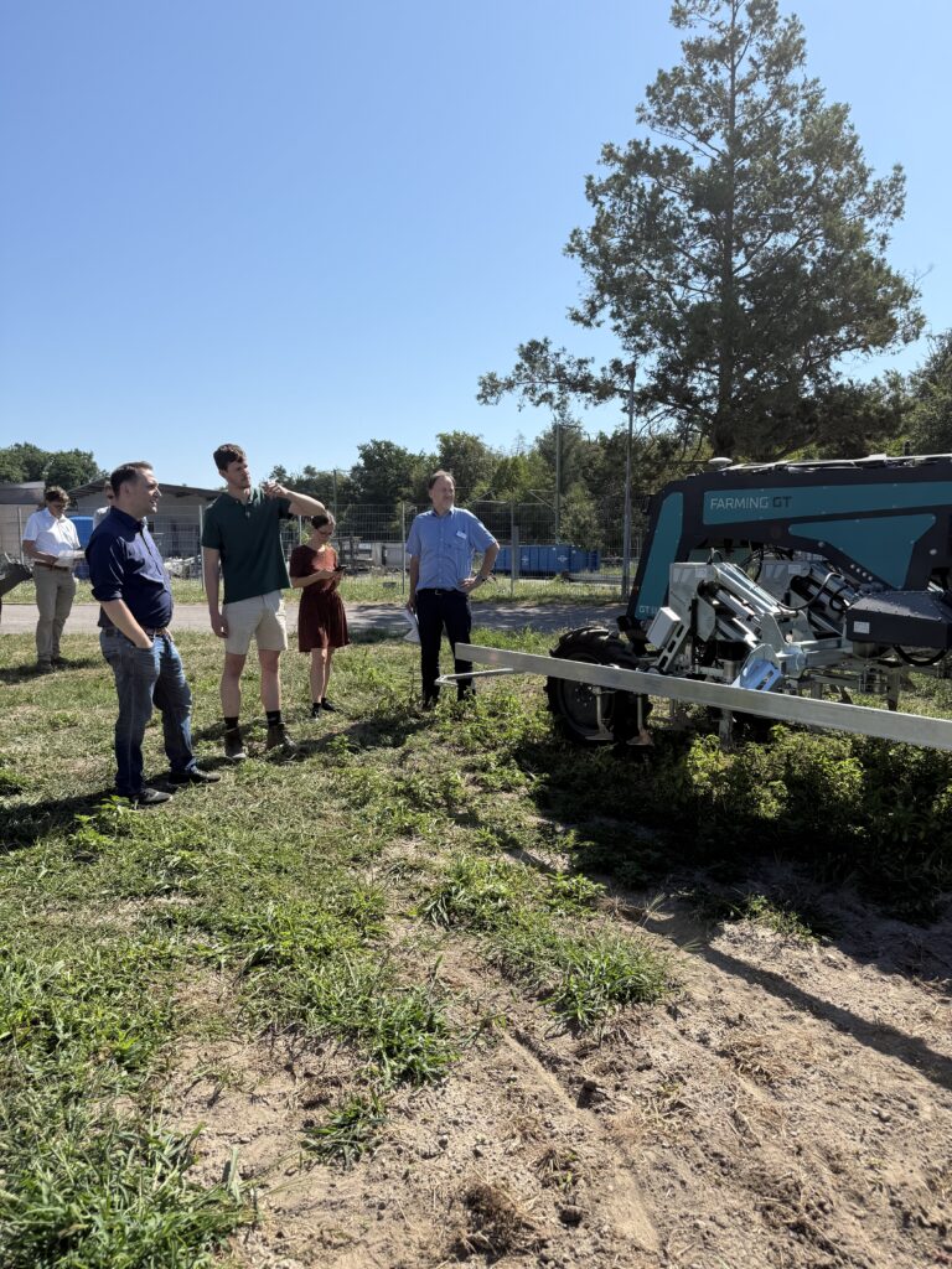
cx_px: 476
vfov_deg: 71.6
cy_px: 634
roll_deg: -0.3
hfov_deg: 56.8
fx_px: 880
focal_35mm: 24
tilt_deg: -5.7
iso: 80
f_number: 1.78
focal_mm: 6.76
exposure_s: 1/4673
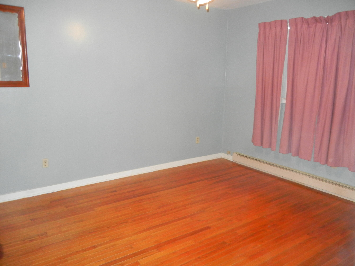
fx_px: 308
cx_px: 178
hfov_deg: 60.0
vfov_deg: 46.8
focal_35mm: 30
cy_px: 133
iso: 619
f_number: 3.5
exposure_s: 1/30
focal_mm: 5.4
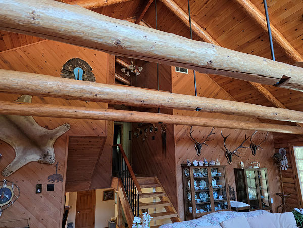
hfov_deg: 73.9
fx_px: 201
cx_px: 152
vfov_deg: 58.9
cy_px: 114
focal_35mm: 23
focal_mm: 6.3
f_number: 1.7
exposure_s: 1/120
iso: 320
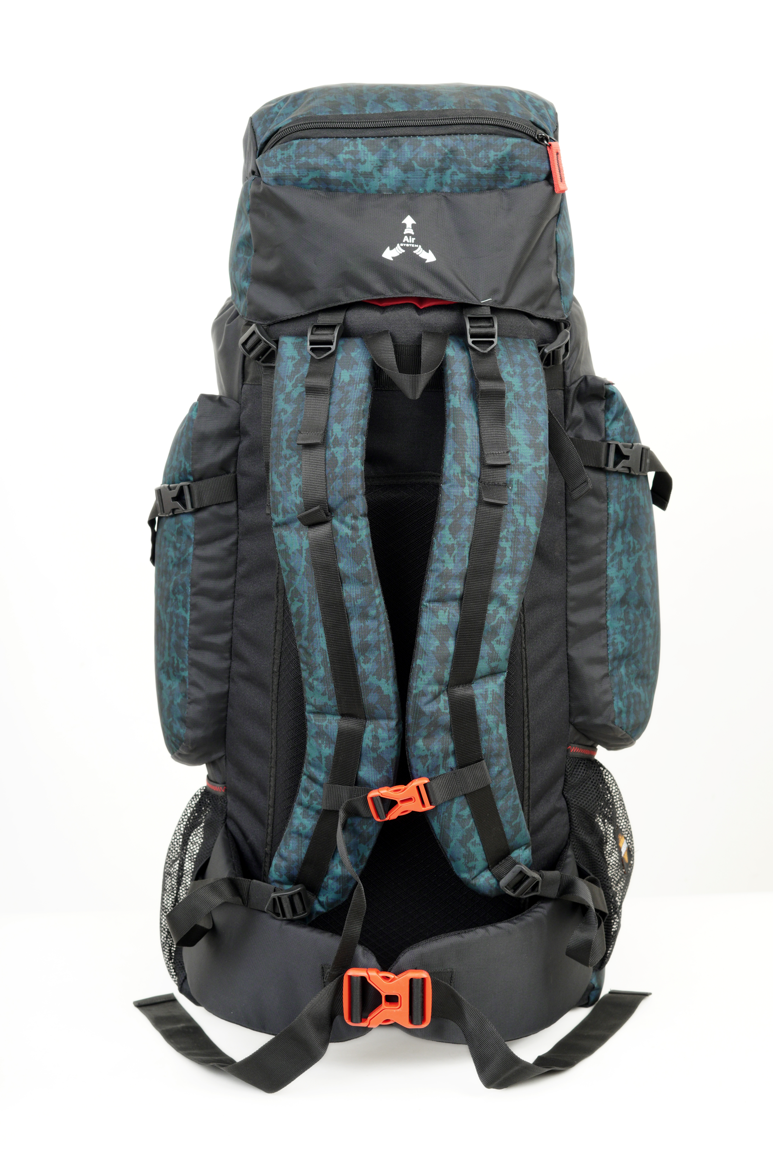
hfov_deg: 27.0
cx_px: 386
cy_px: 580
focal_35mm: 50
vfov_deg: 39.6
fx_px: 1610
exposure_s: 1/200
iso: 800
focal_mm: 50
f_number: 7.1
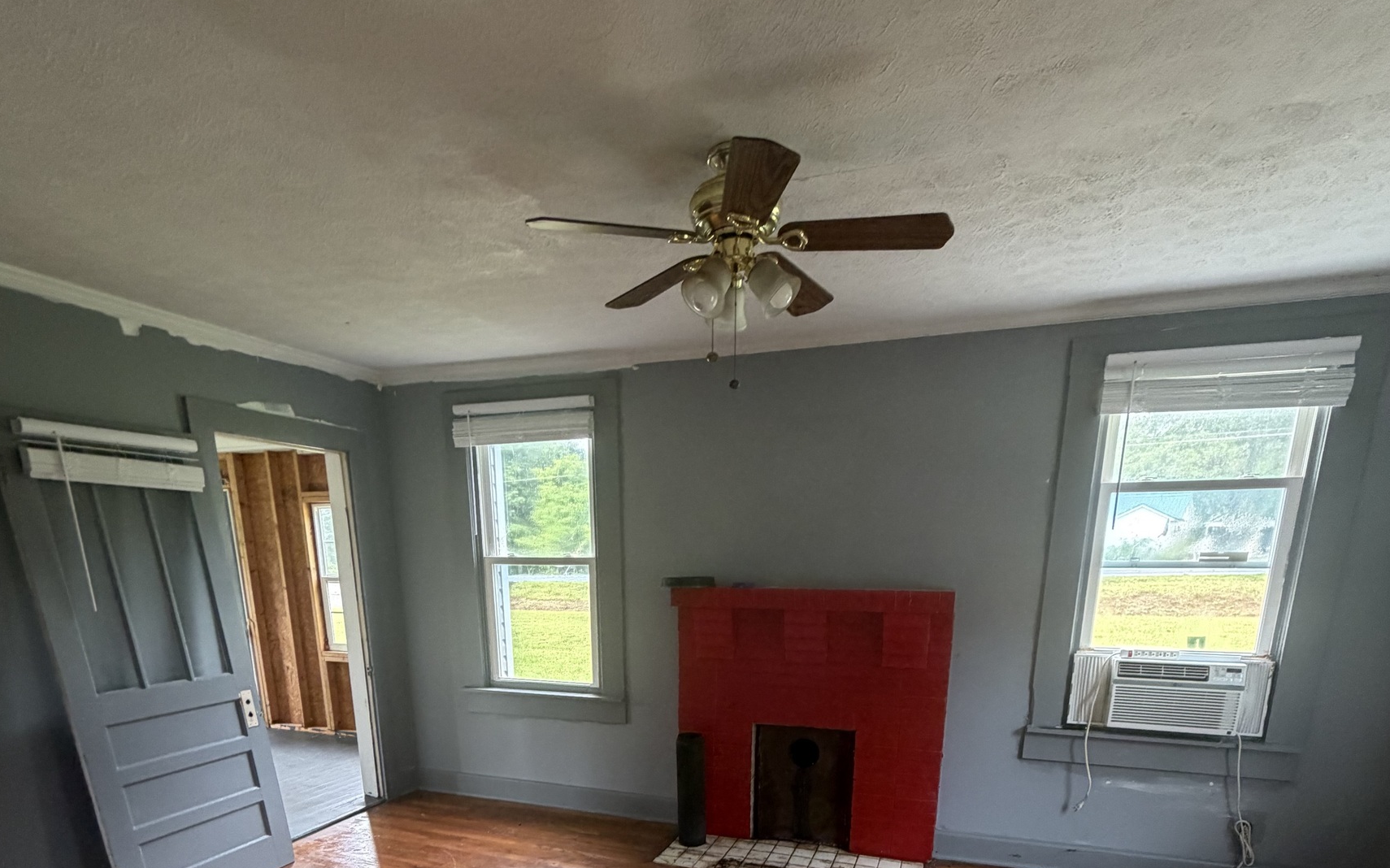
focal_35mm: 20
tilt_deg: -15.5
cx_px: 692
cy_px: 755
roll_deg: +0.6
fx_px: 757
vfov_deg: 53.4
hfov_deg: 85.1
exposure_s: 1/89
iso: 320
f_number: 2.2
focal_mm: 2.22
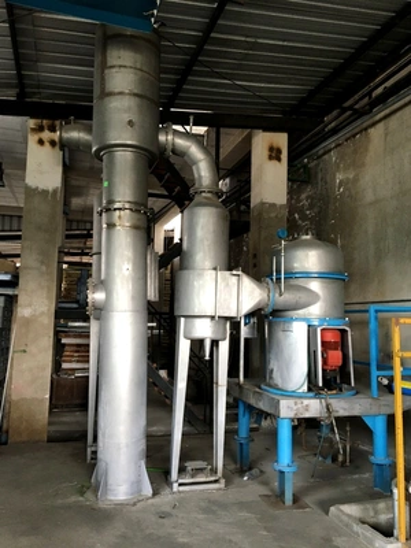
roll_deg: -0.7
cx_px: 206
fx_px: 459
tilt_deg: +6.5
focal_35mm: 29
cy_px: 274
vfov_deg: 61.7
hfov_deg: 48.2
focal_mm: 4.15
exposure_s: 1/30
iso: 100
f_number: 2.2
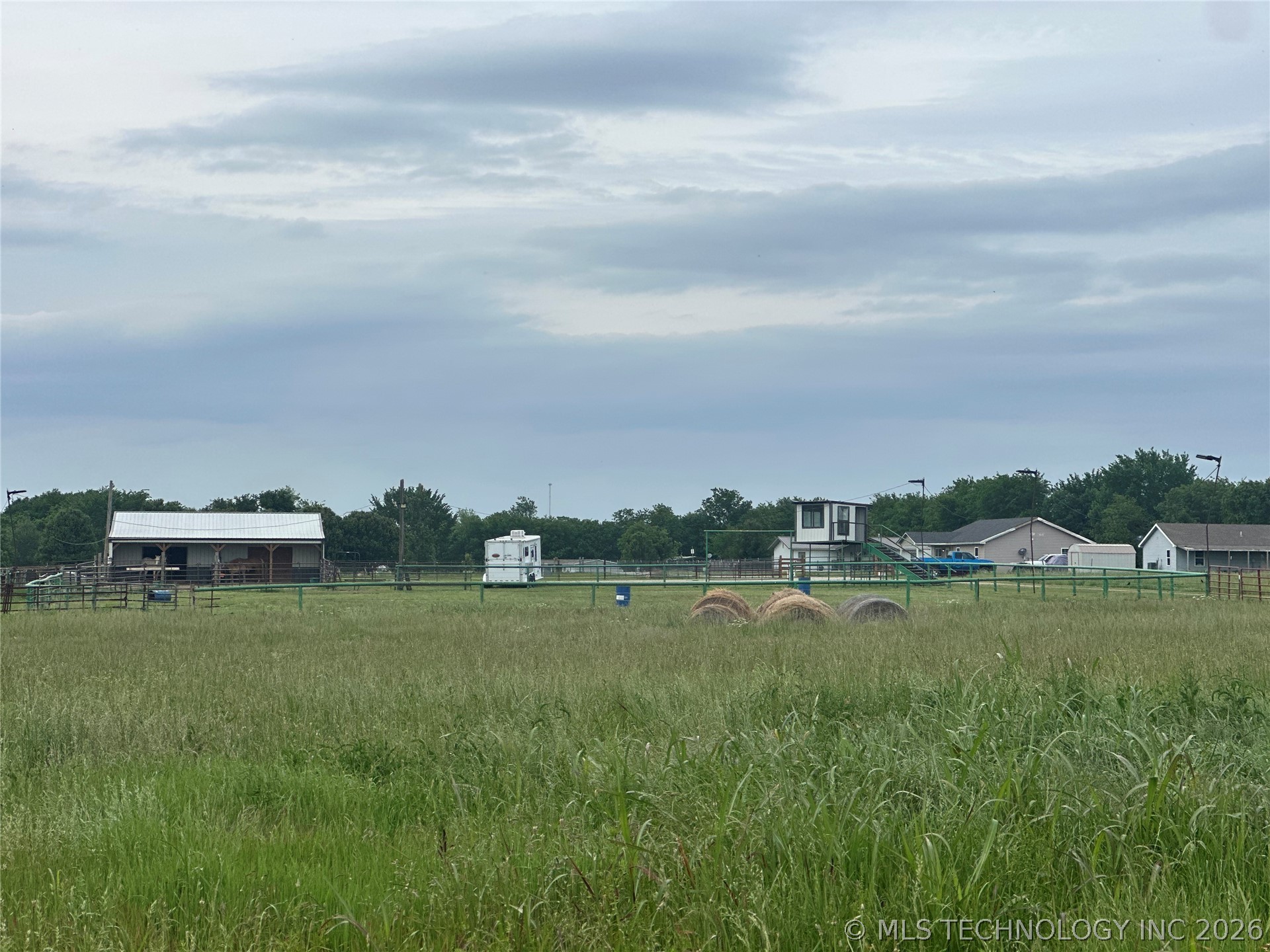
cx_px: 635
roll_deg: -0.6
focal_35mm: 77
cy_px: 476
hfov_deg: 25.3
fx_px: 2825
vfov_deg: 19.1
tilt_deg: +2.8
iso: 32
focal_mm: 9
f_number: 2.8
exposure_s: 1/364
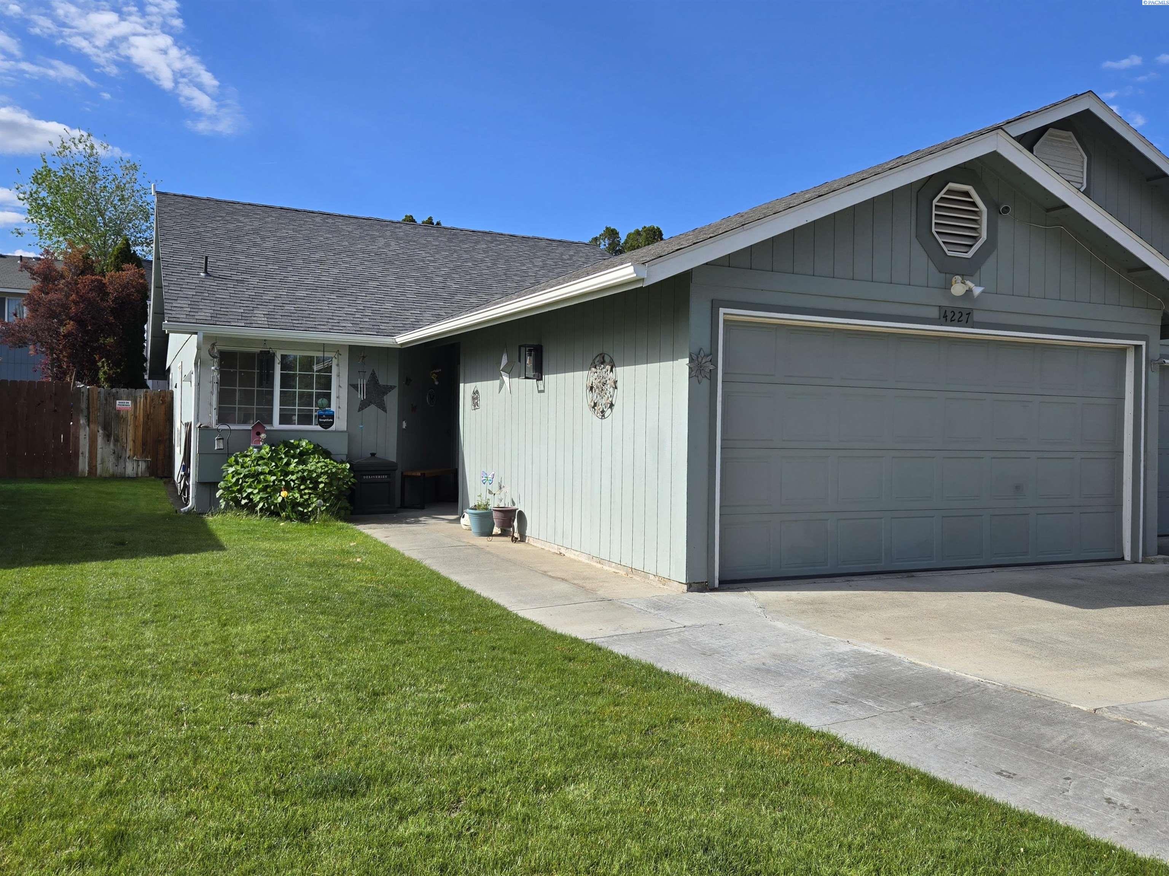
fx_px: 777
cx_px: 584
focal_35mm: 23
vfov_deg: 58.9
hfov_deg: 73.9
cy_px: 438
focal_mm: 5.4
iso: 25
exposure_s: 1/2000
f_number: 1.8
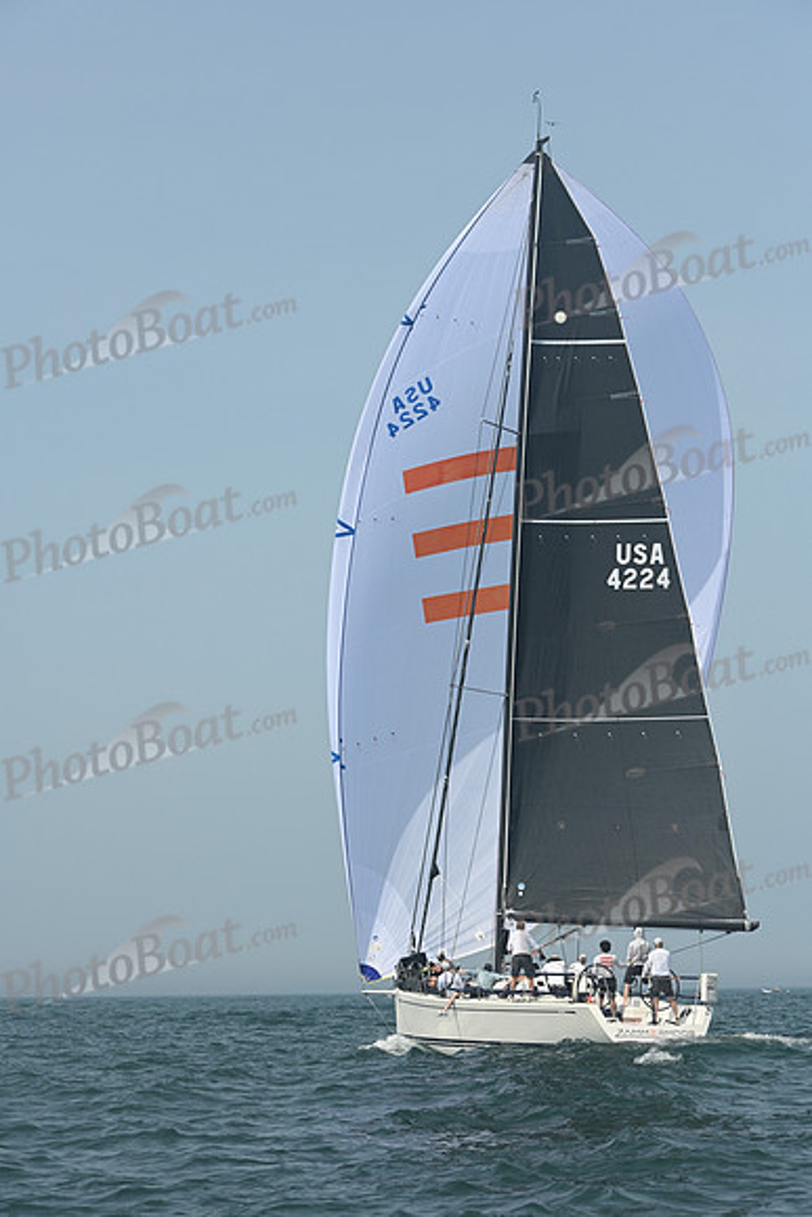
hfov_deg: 14.0
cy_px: 608
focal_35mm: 98
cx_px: 406
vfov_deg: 20.8
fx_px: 3313
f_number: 7.1
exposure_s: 1/1250
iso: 320
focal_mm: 98
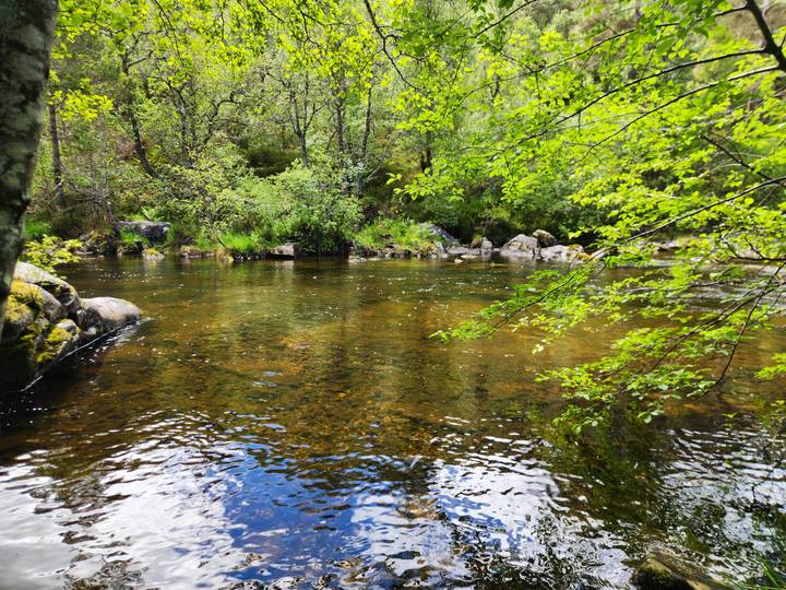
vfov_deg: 58.9
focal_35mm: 23
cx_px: 393
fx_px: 522
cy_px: 295
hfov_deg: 73.9
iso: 20
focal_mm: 5.4
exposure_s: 1/263
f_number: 1.8
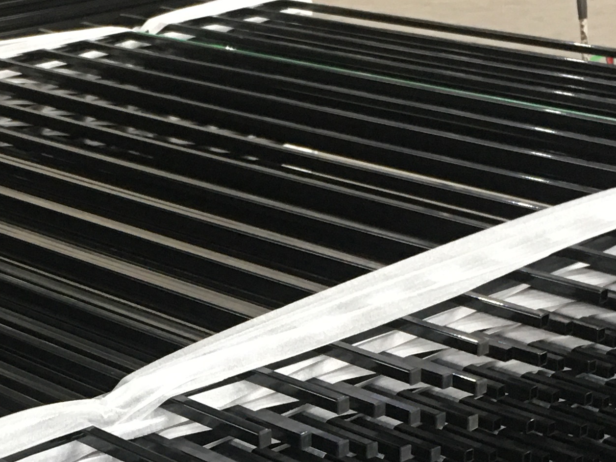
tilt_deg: -25.9
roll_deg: +2.9
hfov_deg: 20.9
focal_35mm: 93
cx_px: 150
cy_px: 505
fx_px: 1655
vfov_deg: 15.5
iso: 80
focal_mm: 4.15
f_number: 2.2
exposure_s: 1/17
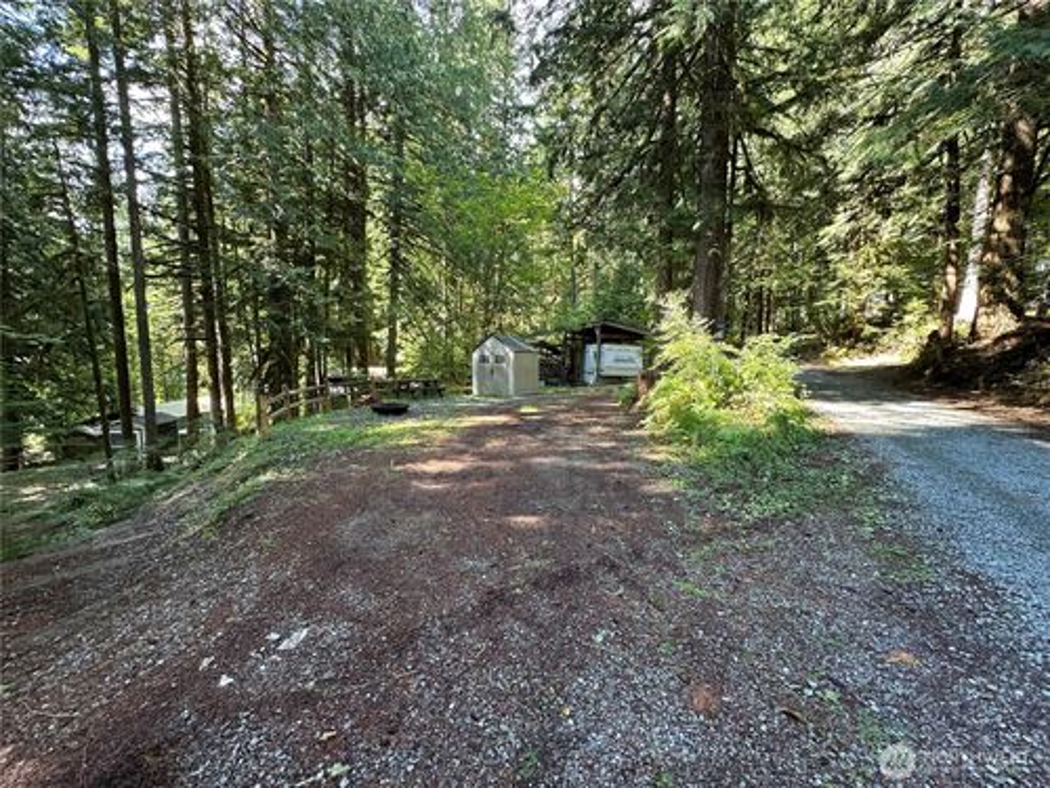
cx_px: 525
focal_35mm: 14
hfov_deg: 102.1
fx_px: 425
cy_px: 394
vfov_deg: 85.7
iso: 160
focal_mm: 2.22
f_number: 2.2
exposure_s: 1/99
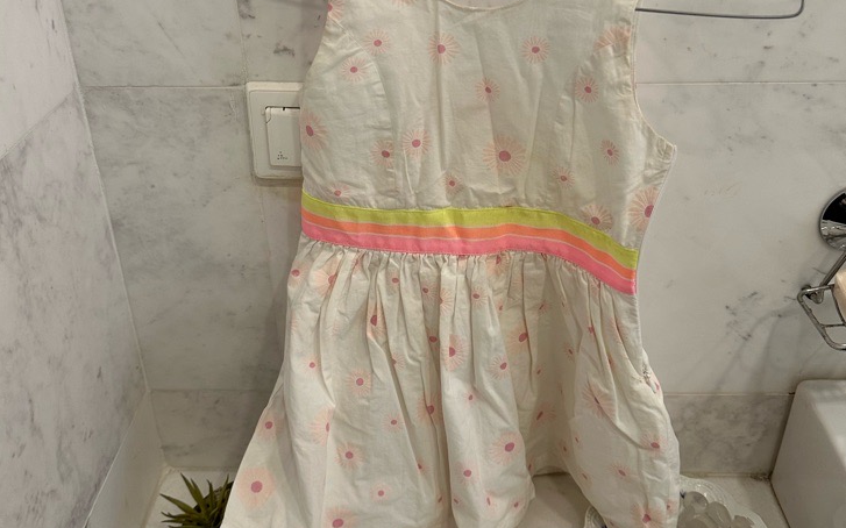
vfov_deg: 36.2
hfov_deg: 55.3
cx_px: 415
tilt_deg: -29.9
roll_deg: +0.6
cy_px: 228
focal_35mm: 35
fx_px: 807
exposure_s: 1/50
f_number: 1.78
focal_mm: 6.86
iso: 160
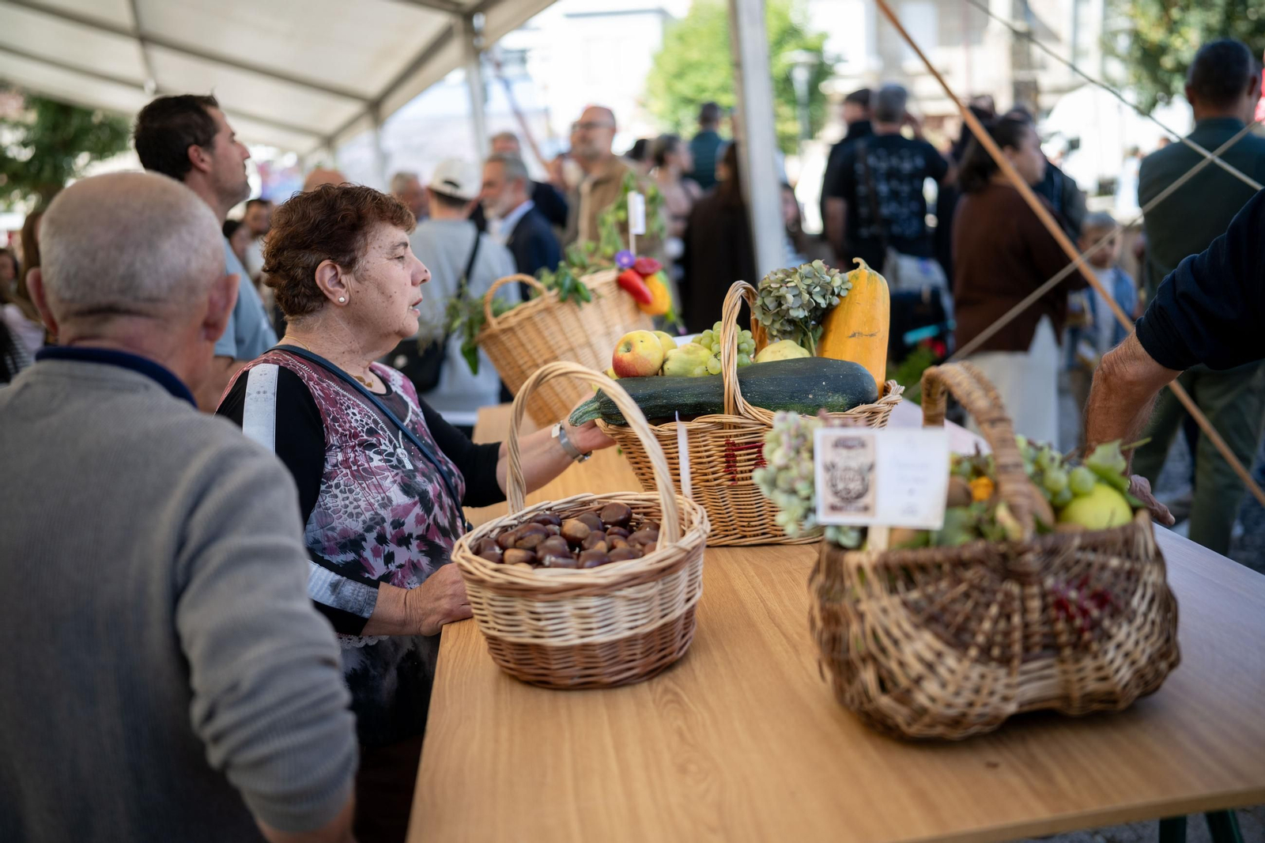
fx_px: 1230
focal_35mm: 35
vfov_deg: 37.8
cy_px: 422
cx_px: 632
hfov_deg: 54.4
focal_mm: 35
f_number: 1.4
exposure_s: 1/800
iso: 125
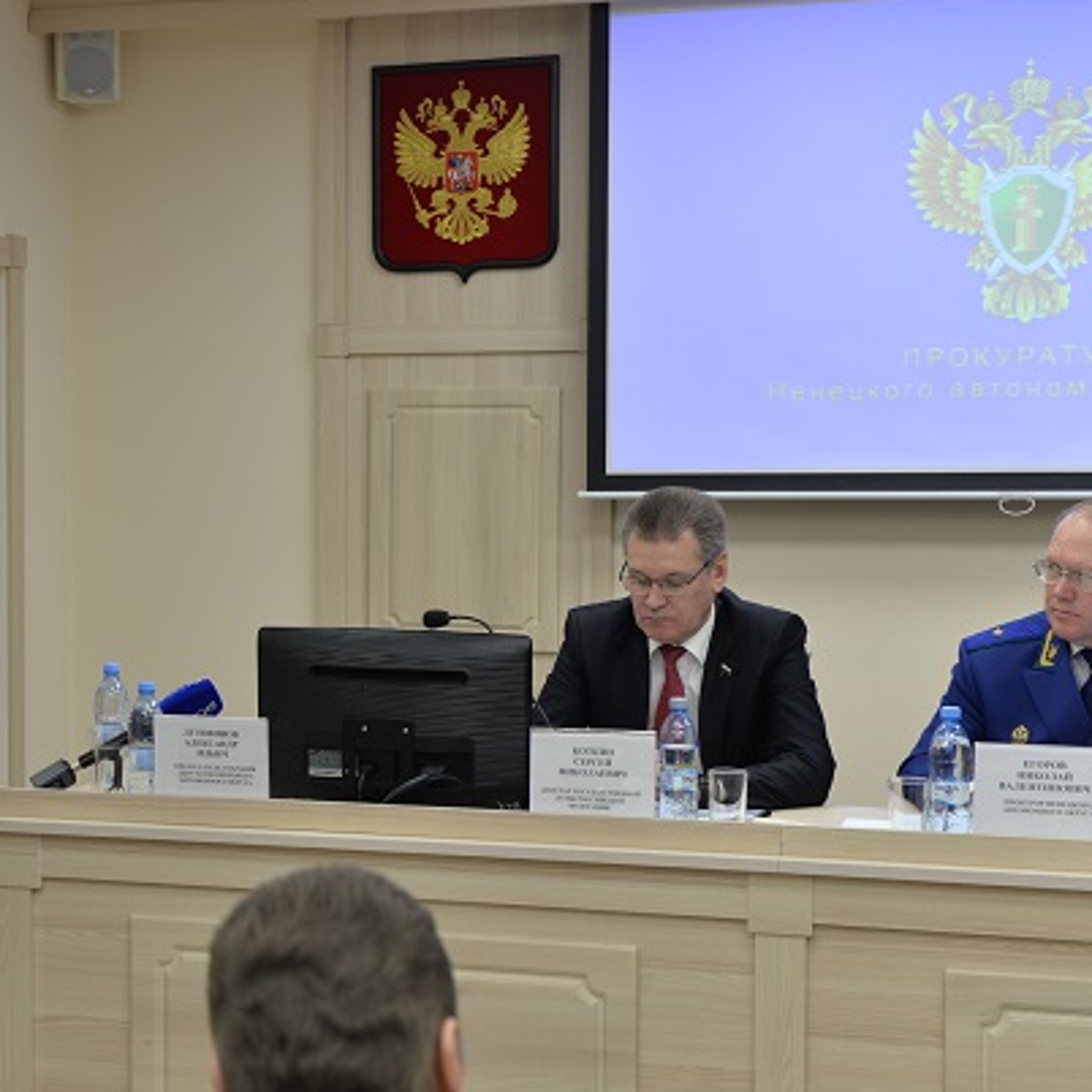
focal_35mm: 73
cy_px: 595
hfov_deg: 23.5
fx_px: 2605
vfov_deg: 23.7
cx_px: 288
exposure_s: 1/80
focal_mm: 48
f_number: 4.5
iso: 400
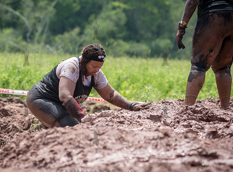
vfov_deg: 9.4
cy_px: 74
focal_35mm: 157
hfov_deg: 12.6
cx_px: 68
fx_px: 1051
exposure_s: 1/4000
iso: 1000
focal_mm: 112
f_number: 4
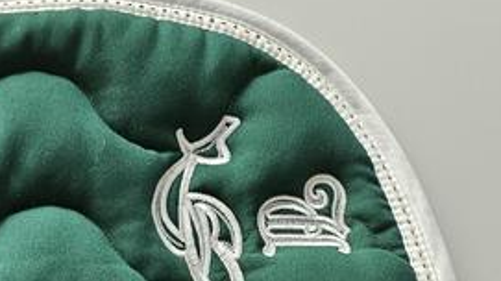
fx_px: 1474
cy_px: 701
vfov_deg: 9.5
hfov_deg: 15.1
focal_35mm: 111
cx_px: -536
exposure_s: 1/180
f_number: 1.8
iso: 125
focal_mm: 5.4
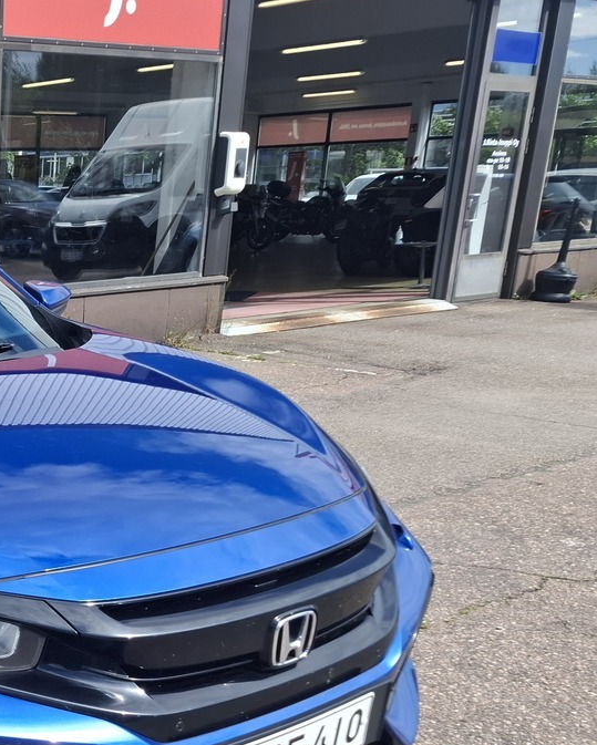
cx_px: -182
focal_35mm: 48
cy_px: 553
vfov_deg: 37.9
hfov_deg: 26.6
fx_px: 1059
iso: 50
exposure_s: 1/738
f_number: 1.8
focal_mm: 5.54
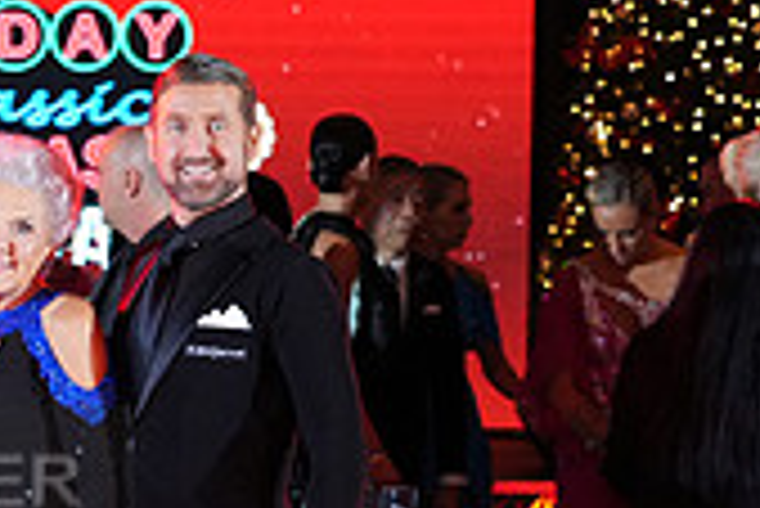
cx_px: -355
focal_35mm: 175
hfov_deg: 11.3
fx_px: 3698
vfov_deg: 7.8
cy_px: 524
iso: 2500
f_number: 4.5
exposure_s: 1/200
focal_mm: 51
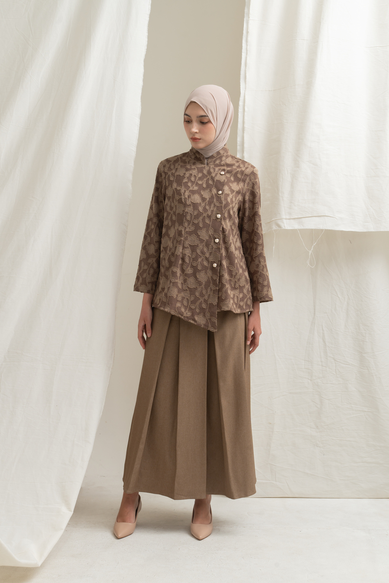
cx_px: 194
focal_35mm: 50
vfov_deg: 39.6
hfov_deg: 27.0
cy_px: 292
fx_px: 810
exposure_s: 1/160
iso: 100
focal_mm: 50
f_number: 11
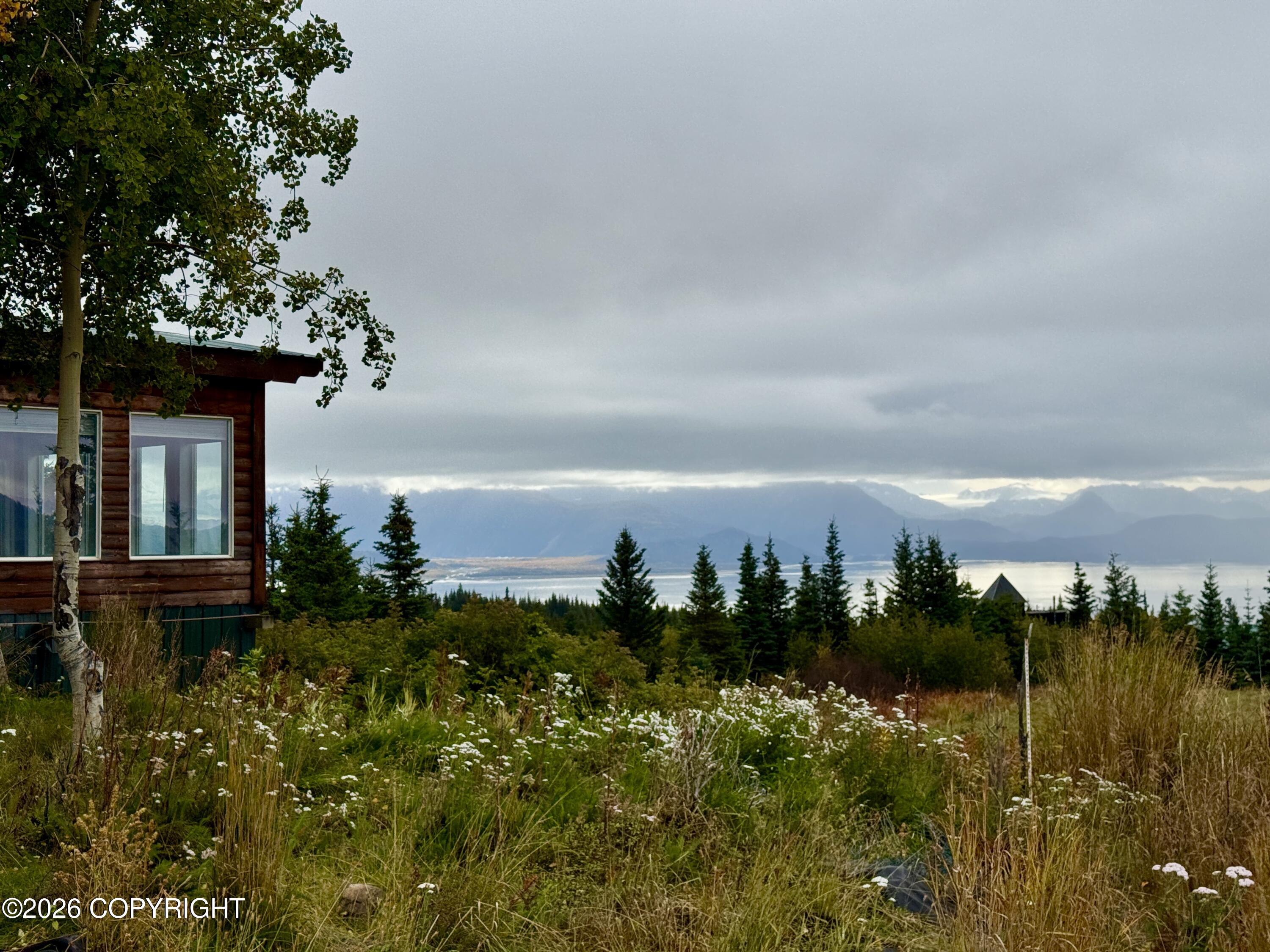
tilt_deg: +0.6
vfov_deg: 30.3
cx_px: 635
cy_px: 476
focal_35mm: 48
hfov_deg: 39.7
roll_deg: +0.2
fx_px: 1761
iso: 64
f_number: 1.78
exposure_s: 1/4608
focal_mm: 6.76
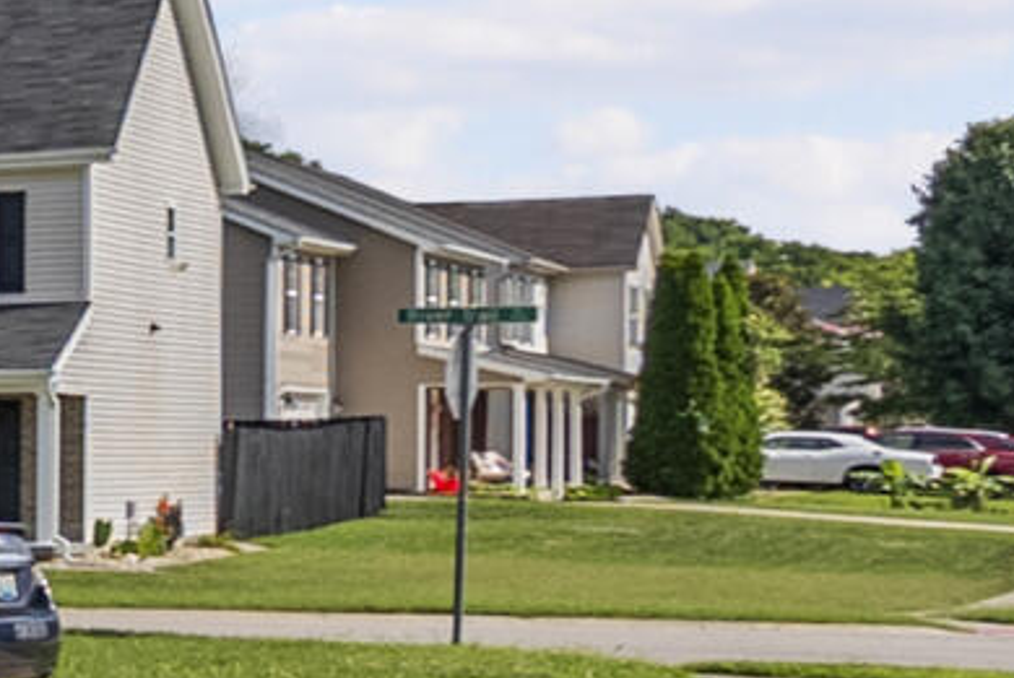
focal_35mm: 123
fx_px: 3468
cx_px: -2829
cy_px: 500
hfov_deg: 8.7
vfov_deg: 11.2
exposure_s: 1/320
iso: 400
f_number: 11
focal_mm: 16
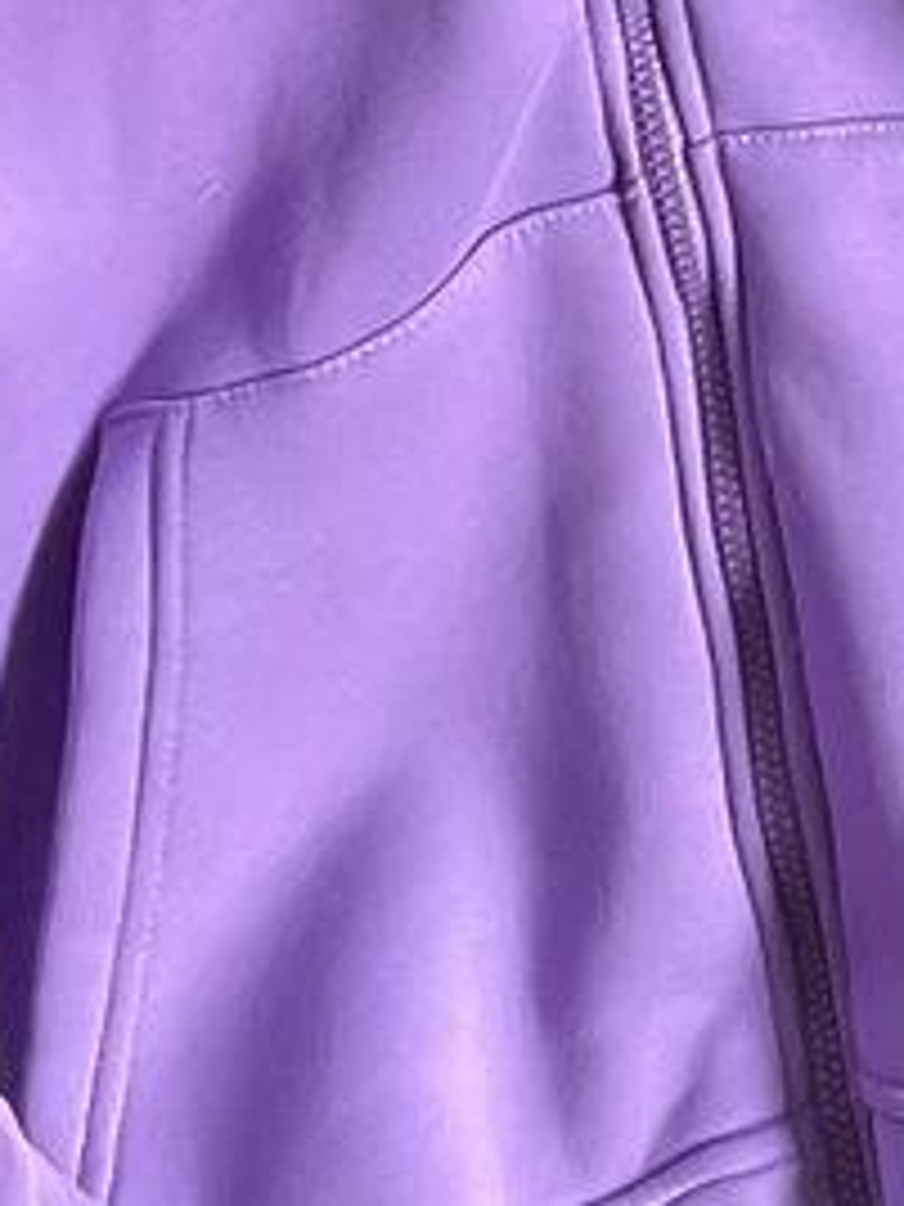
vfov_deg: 11.1
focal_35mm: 173
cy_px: -482
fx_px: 6024
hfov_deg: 8.5
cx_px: 846
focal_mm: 3
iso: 64
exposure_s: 1/120
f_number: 1.8
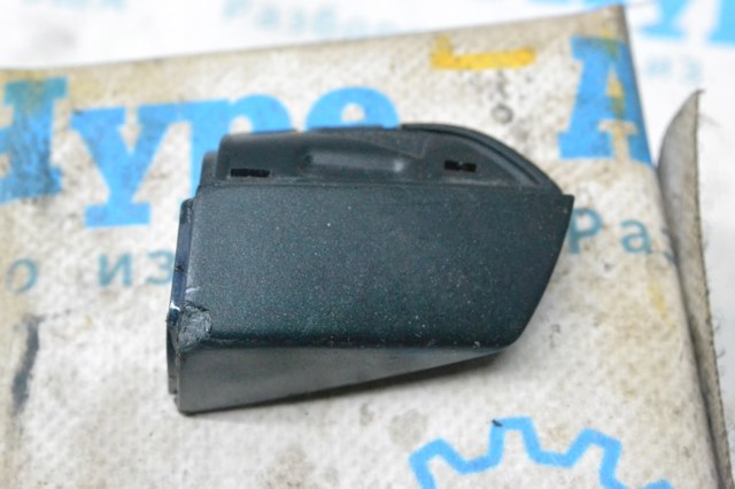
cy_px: 244
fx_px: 1683
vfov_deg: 16.5
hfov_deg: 24.6
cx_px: 368
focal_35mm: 82
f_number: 10
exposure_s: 1/125
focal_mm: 55
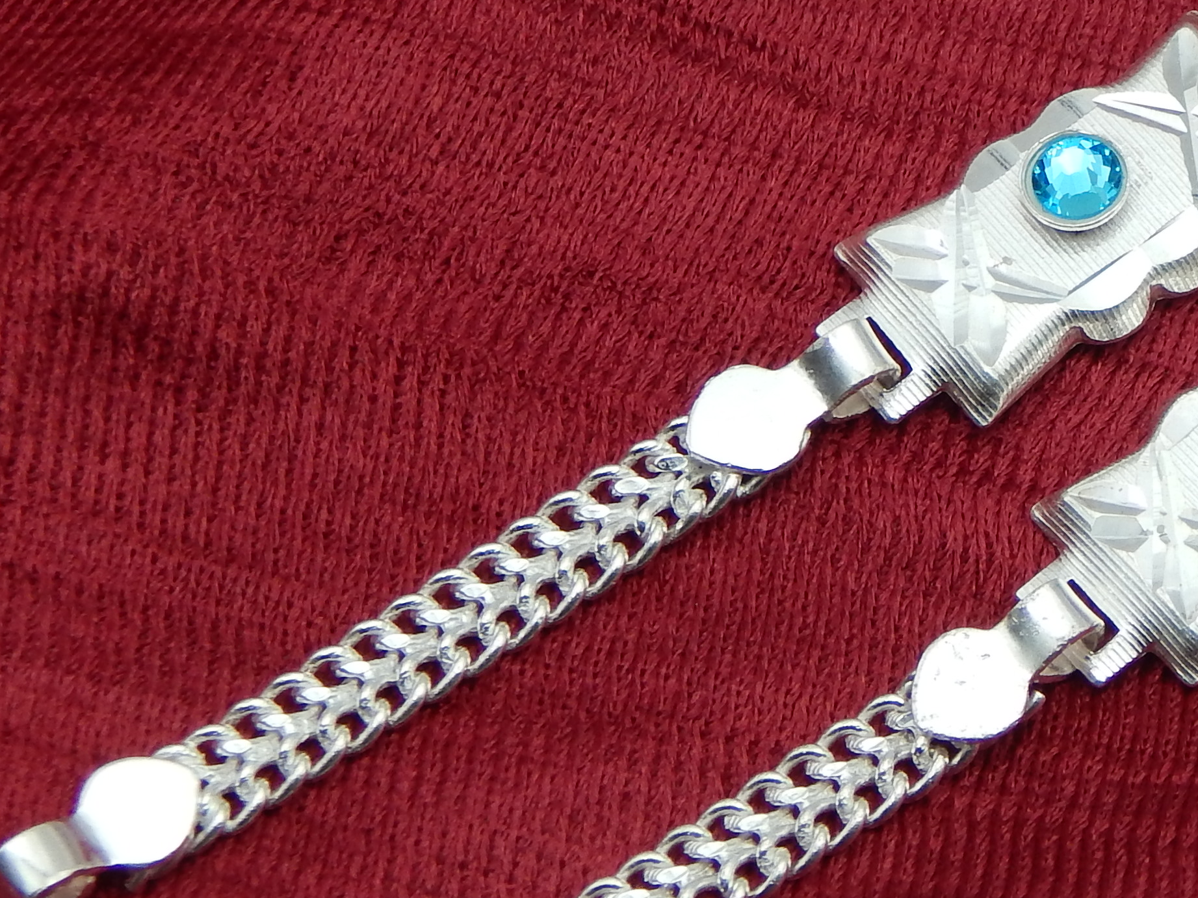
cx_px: 1232
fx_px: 8998
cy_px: 385
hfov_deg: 7.6
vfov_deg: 5.7
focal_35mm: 260
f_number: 4.5
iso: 125
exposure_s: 1/125
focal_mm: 18.7
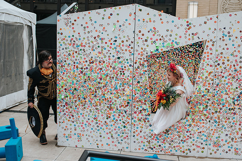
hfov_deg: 49.8
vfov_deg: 34.5
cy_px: 73
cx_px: 132
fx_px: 260
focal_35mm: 39
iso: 450
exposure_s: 1/1250
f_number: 3.5
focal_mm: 35
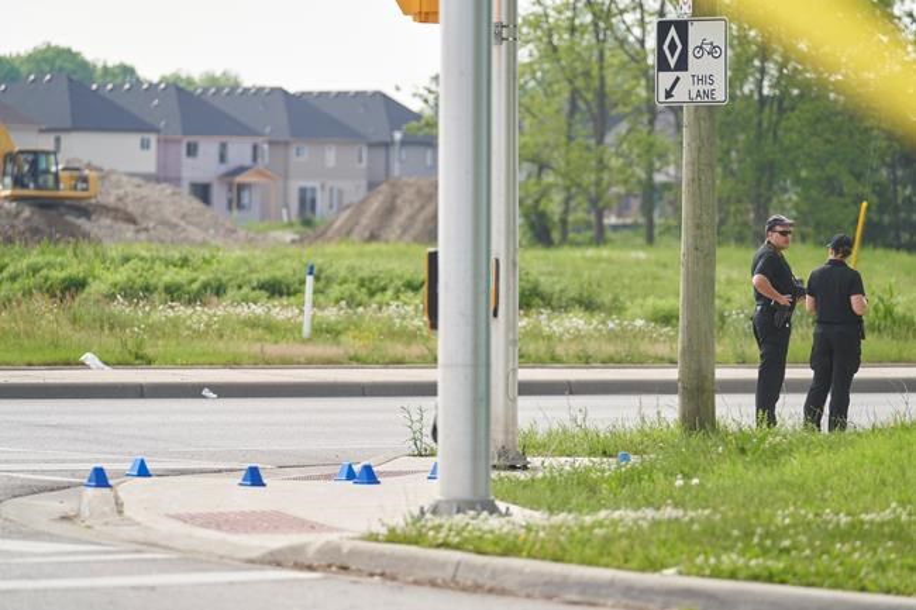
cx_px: 458
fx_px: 5265
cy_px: 305
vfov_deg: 6.6
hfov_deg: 9.9
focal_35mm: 207
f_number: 4
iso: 500
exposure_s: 1/1250
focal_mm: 207
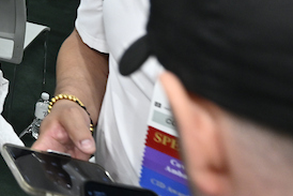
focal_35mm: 72
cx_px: -265
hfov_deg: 19.2
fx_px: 588
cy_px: -126
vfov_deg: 16.6
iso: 500
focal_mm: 16.5
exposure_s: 1/200
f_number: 4
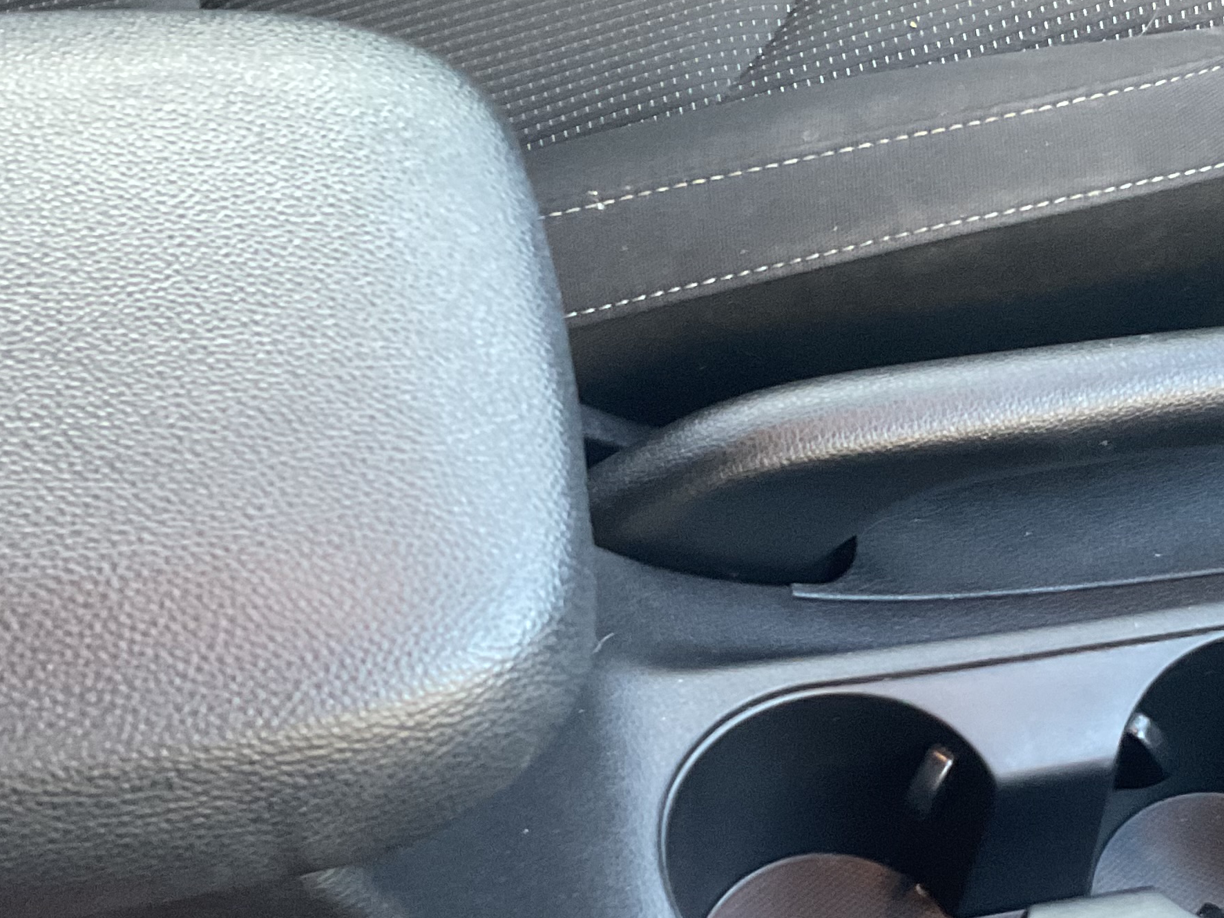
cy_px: 583
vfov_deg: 22.2
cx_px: 892
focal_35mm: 66
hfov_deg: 29.0
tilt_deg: -55.5
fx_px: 2334
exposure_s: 1/40
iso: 320
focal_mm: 3
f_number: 1.8
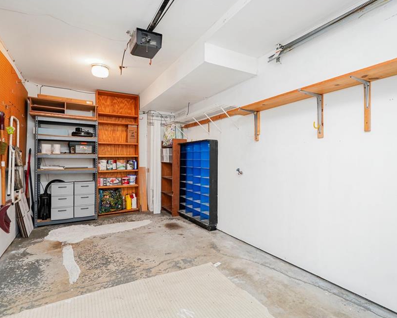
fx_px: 223
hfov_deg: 83.2
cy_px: 161
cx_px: 211
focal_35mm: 19
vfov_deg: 70.8
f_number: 4
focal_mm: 16
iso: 1600
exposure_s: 1/30
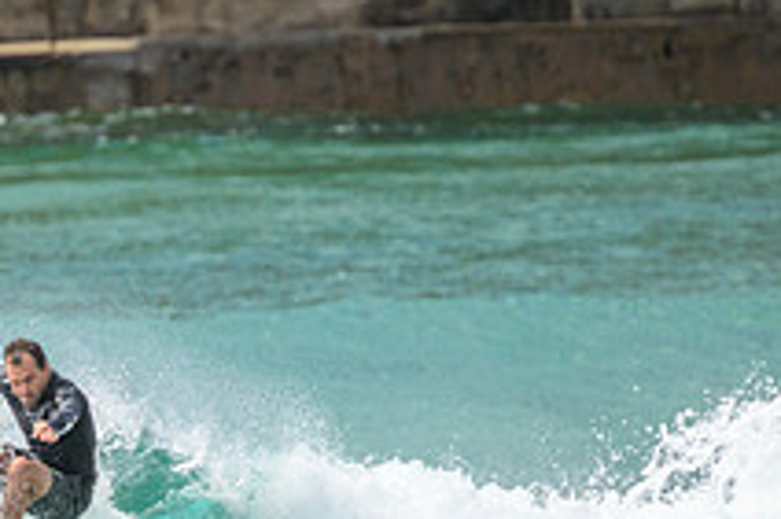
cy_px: 572
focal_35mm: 2189
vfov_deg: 0.6
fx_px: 47451
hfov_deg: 0.9
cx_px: -81
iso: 800
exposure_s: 1/2000
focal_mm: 800
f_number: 11
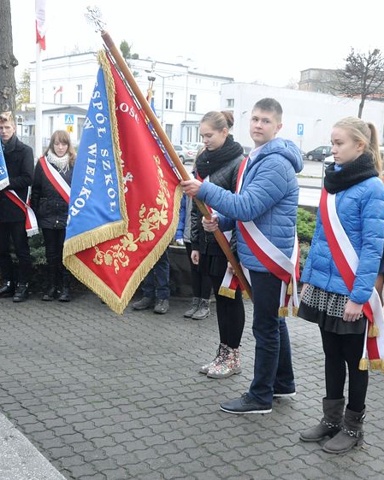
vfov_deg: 41.4
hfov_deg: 33.6
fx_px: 636
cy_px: 240
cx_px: 218
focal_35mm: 45
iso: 1600
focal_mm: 21
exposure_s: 1/200
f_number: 7.1
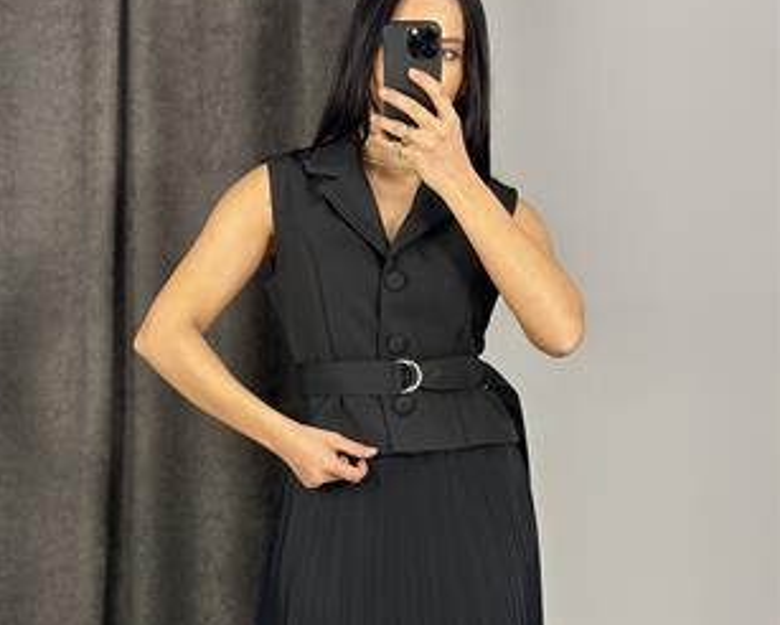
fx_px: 1455
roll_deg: +0.4
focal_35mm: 63
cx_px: 391
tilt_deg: -28.0
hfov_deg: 30.0
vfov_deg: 23.9
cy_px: 492
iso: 200
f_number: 1.78
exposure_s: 1/100
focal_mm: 6.86
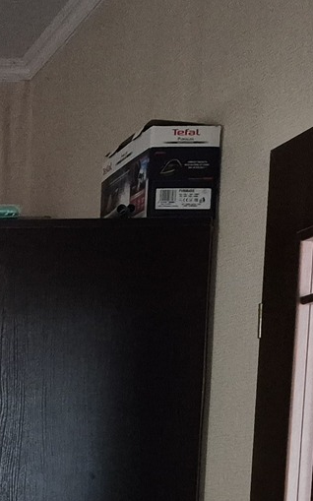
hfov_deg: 12.0
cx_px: -290
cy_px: 660
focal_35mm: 98
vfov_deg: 19.5
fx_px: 1338
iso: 800
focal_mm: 5.4
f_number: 1.8
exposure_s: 1/100
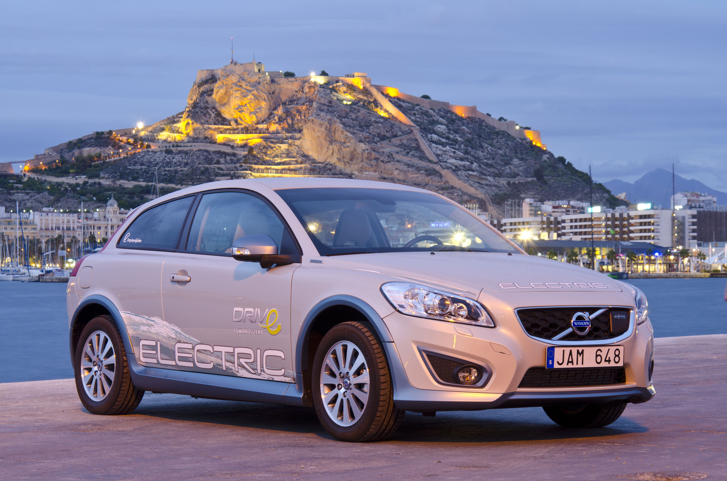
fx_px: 1874
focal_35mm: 93
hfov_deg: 22.0
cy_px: 240
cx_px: 364
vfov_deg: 14.6
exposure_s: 8
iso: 100
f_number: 11
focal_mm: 62
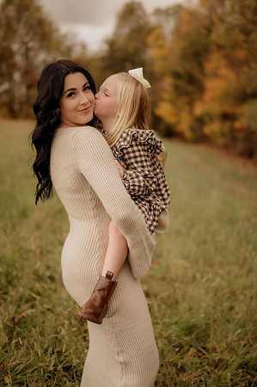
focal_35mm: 50
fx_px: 537
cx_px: 128
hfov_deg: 26.9
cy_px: 194
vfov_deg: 39.6
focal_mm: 50
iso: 200
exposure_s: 1/320
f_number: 1.8
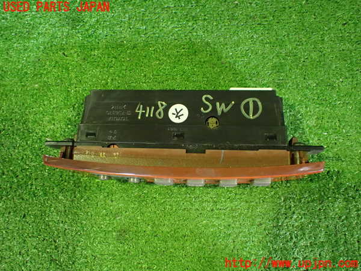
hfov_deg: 60.0
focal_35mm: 30
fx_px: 313
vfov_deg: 46.8
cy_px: 136
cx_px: 180
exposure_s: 1/30
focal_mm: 5.4
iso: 1000
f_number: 2.3
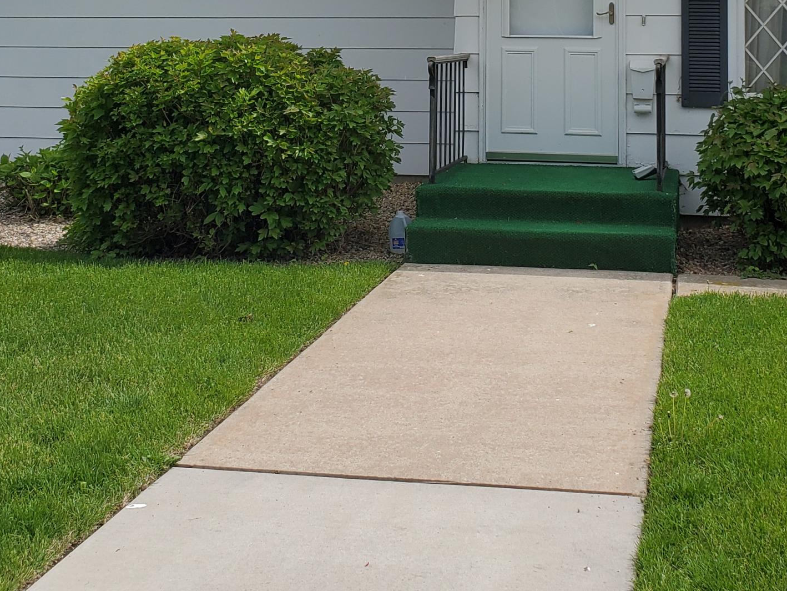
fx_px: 1251
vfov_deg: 25.0
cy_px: -28
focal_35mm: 55
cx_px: 491
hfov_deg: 34.7
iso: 50
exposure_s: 1/1578
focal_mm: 4.3
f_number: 2.4
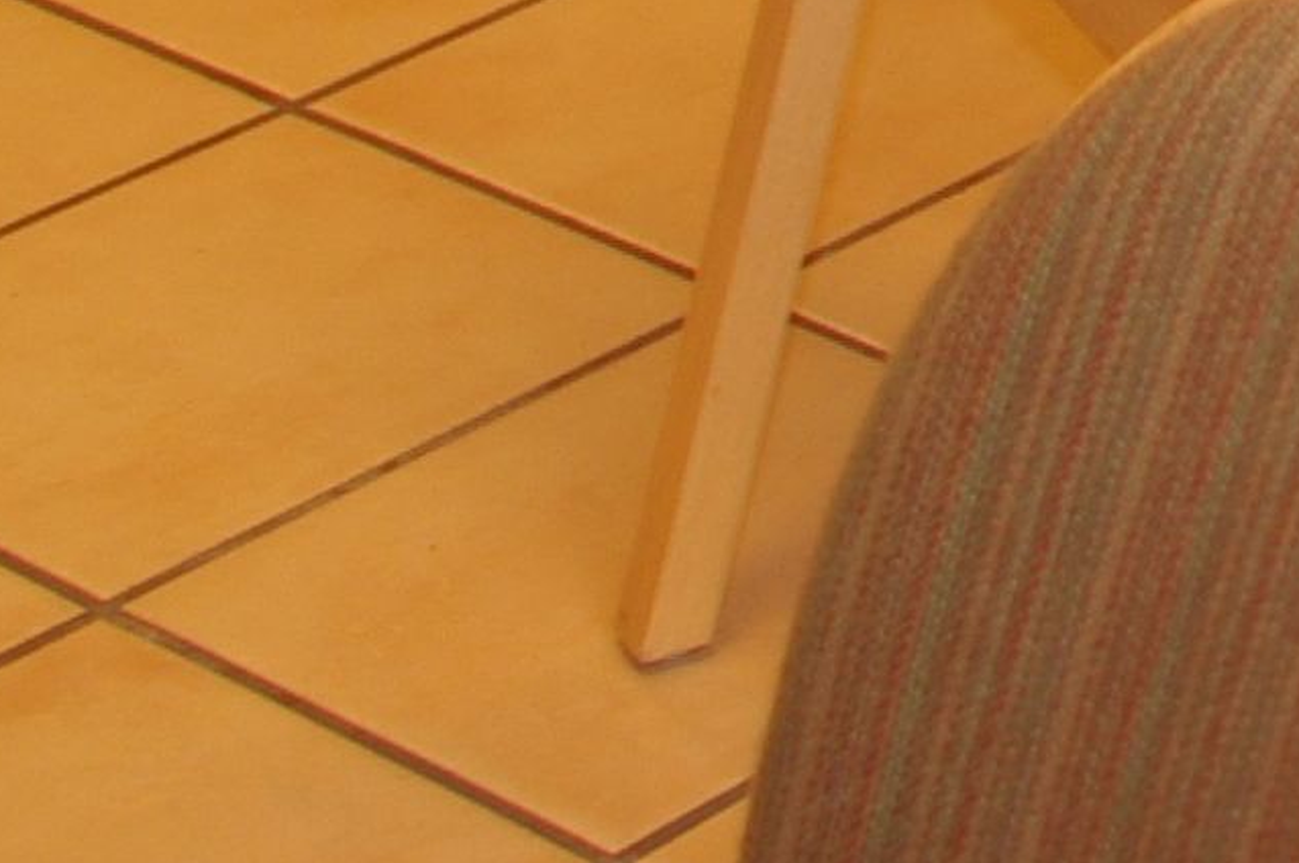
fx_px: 7279
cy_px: -2034
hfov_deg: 9.2
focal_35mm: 202
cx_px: 3053
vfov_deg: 6.1
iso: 200
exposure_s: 1/30
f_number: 4
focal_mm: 20
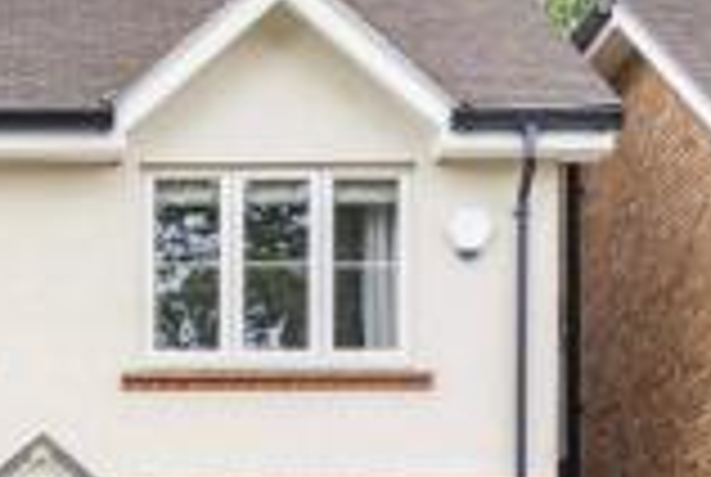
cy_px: 556
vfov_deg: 13.5
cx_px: 34
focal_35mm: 99
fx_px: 1959
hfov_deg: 20.1
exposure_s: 1/30
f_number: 8
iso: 200
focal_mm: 33
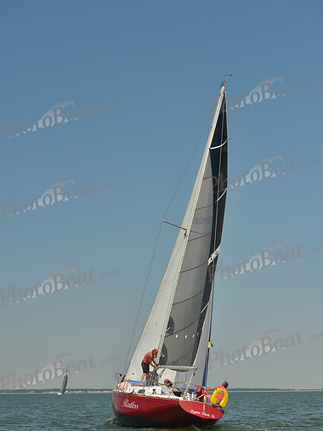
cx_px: 163
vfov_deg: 25.3
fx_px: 958
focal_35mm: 77
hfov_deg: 19.1
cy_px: 229
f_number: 7.1
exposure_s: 1/640
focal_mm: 70
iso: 200
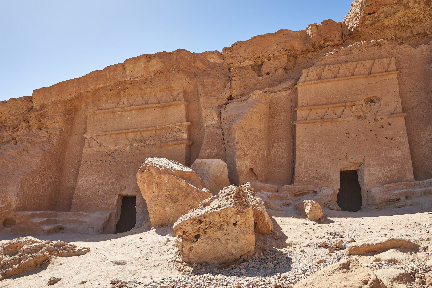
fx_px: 288
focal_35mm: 24
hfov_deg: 73.7
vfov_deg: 53.2
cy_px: 144
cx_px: 216
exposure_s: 1/800
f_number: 8
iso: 320
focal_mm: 24
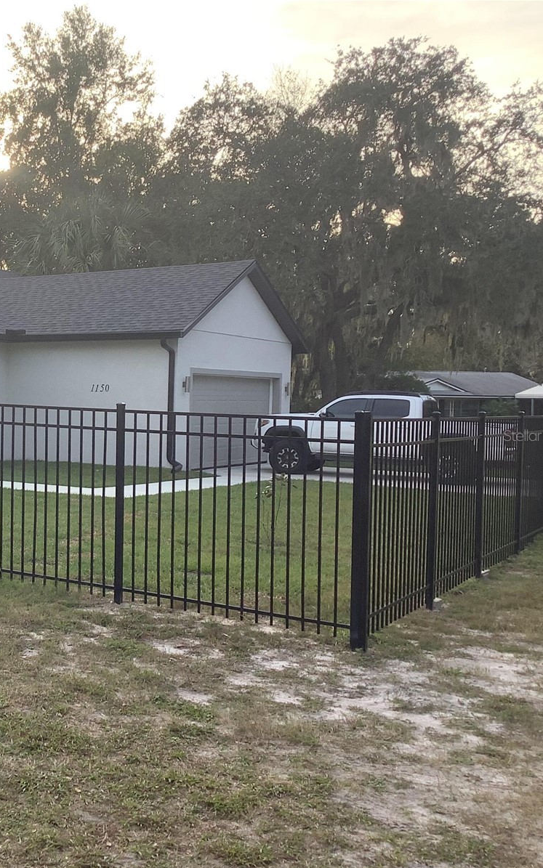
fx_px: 1042
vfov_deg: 45.3
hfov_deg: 27.4
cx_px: -9
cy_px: 435
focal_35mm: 44
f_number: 2.4
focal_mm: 3.3
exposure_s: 1/248
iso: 25
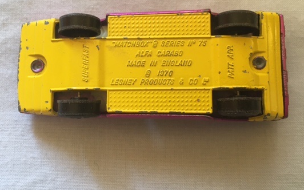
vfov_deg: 34.2
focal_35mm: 37
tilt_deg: -83.5
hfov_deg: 52.8
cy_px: 72
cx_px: 146
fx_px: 306
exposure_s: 1/33
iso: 100
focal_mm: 4.15
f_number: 2.2
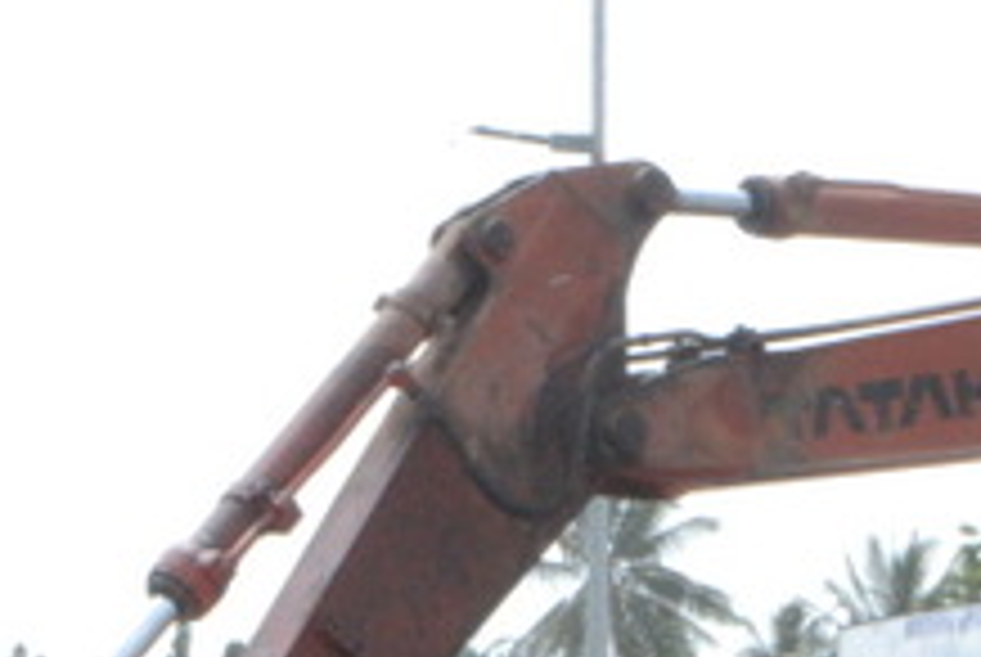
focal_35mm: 176
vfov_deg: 7.6
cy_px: 1138
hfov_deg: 11.5
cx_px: 1125
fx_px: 4802
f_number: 32
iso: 3200
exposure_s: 1/200
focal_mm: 32
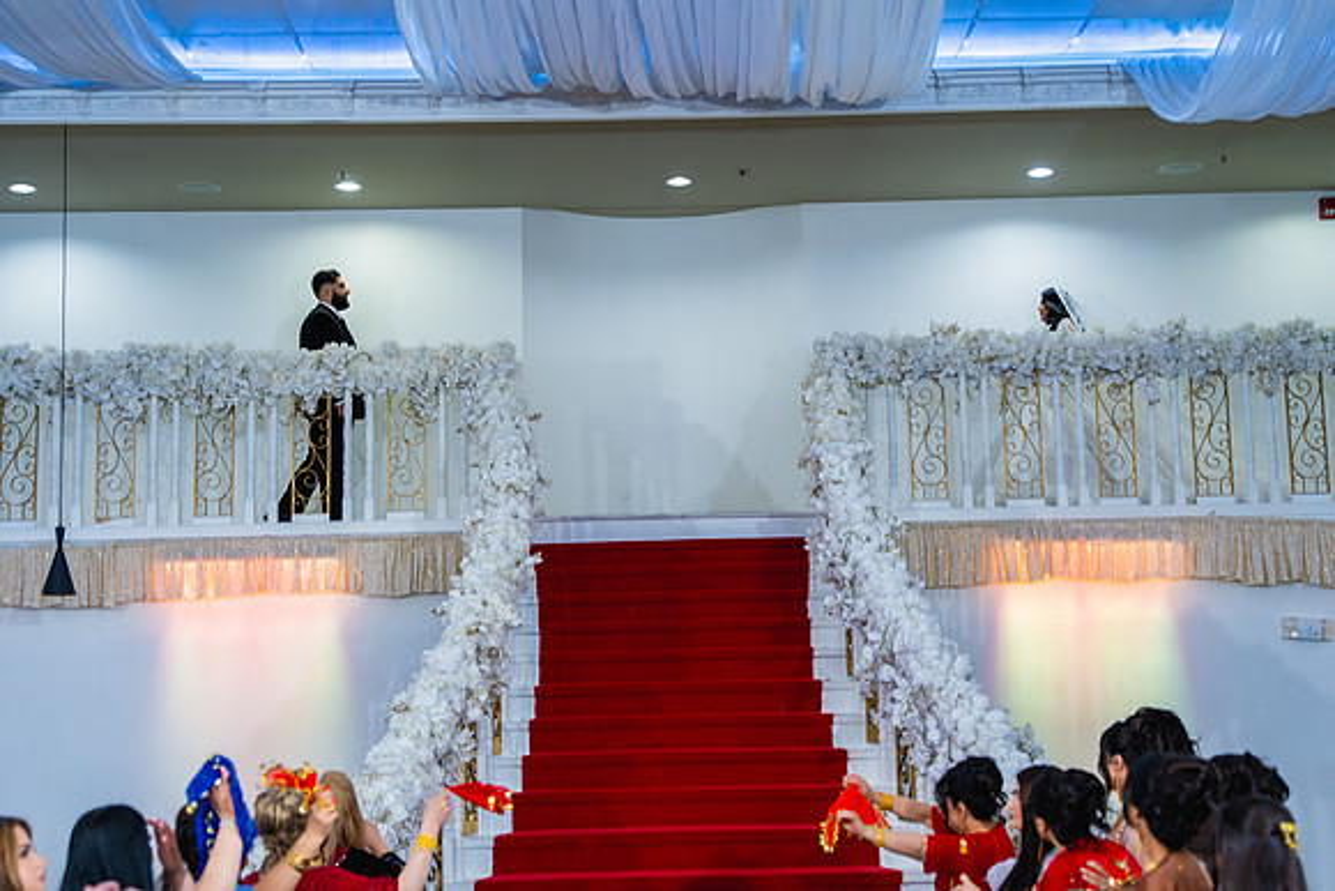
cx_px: 668
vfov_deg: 24.2
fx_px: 2077
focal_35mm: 56
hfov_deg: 35.6
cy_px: 446
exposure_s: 1/160
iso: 800
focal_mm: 56
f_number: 2.8
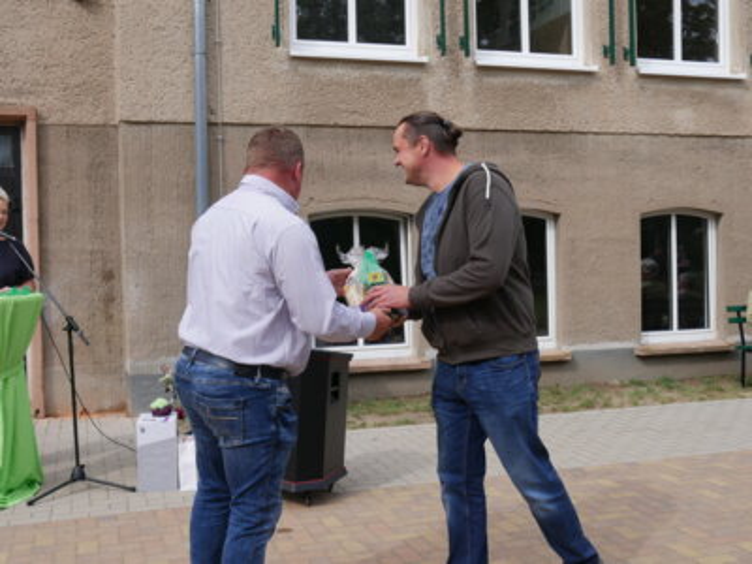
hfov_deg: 44.8
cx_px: 376
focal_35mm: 42
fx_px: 912
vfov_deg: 34.3
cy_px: 282
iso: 200
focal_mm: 21
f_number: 7.1
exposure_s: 1/320
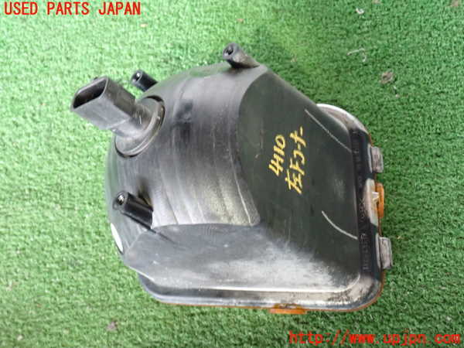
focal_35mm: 41
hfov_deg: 45.8
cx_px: 232
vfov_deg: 35.1
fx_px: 550
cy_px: 174
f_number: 2.8
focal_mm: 7.31
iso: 800
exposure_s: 1/30
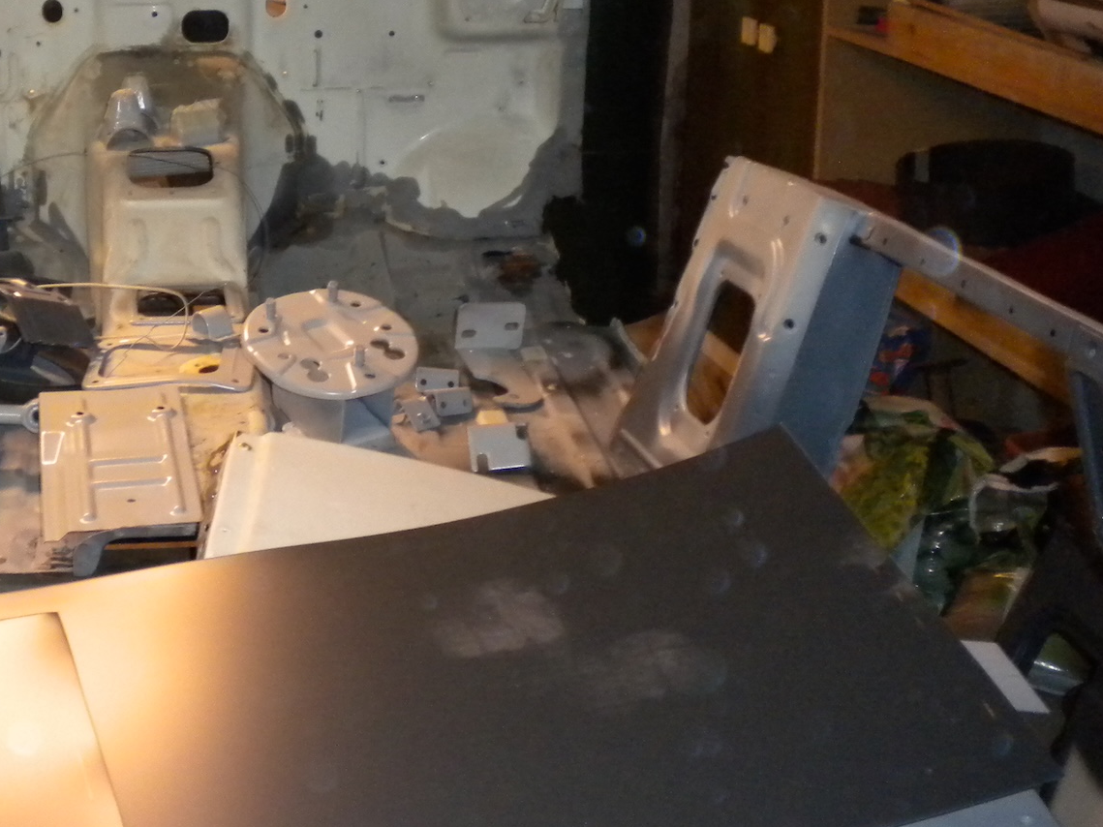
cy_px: 320
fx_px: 1880
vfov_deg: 24.8
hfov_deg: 31.6
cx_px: 177
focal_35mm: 59
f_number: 3.1
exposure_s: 1/30
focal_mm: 6.3
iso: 400
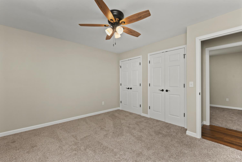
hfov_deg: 100.4
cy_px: 81
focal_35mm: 15
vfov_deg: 77.3
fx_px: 101
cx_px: 121
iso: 320
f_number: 5.6
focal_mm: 15
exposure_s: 1/25
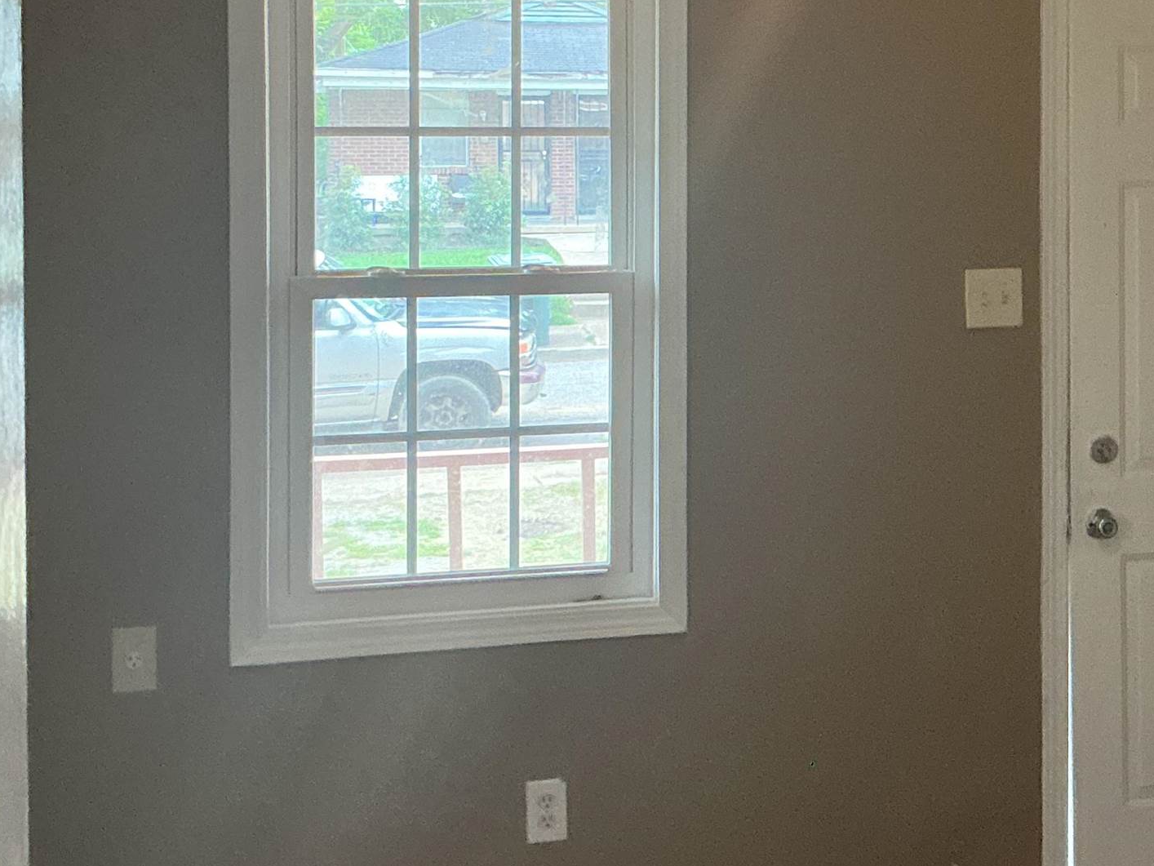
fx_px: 2101
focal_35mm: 63
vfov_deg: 22.9
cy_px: 166
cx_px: 974
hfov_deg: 29.8
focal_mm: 3
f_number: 1.8
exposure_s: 1/60
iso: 200
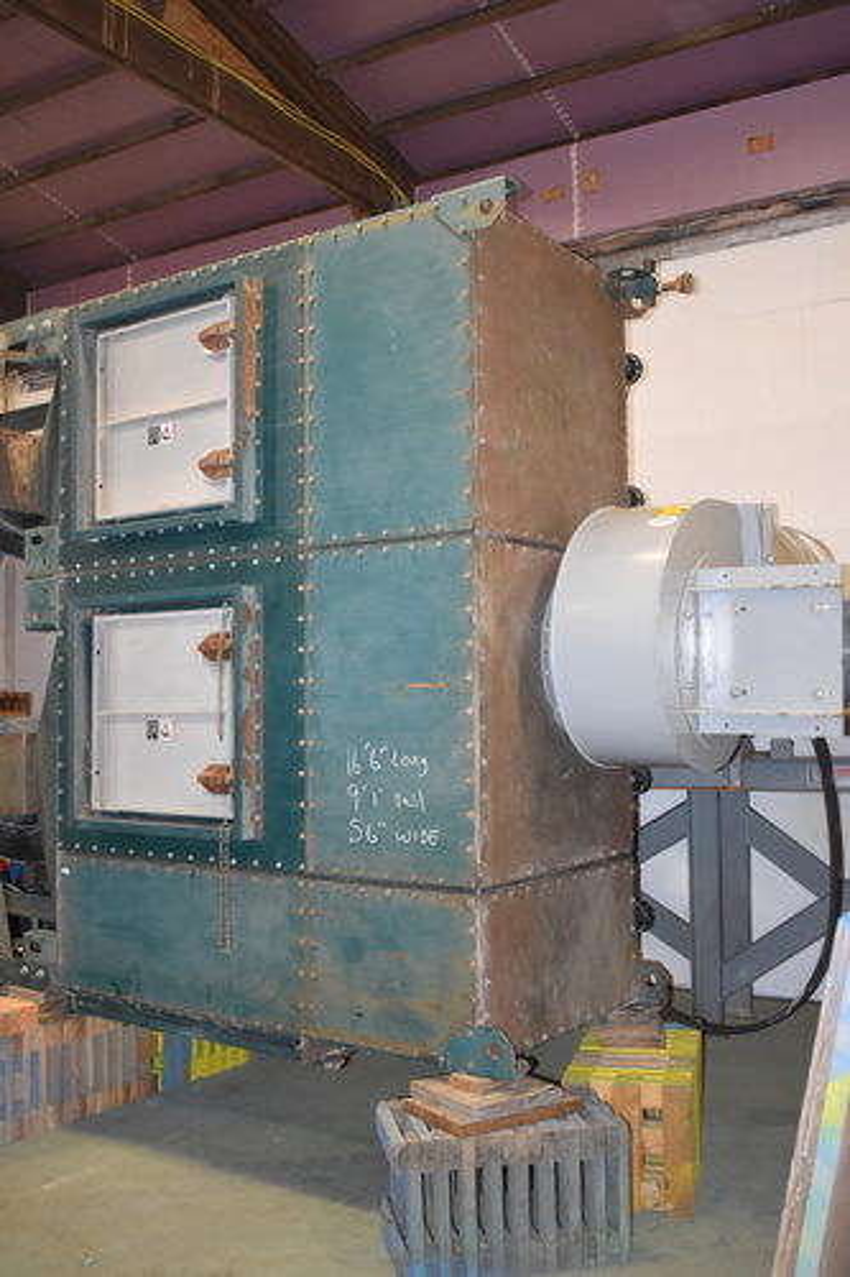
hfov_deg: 38.3
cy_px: 638
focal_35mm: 34
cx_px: 425
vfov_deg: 55.1
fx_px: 1223
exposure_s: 1/125
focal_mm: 23
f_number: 3.8
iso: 1400
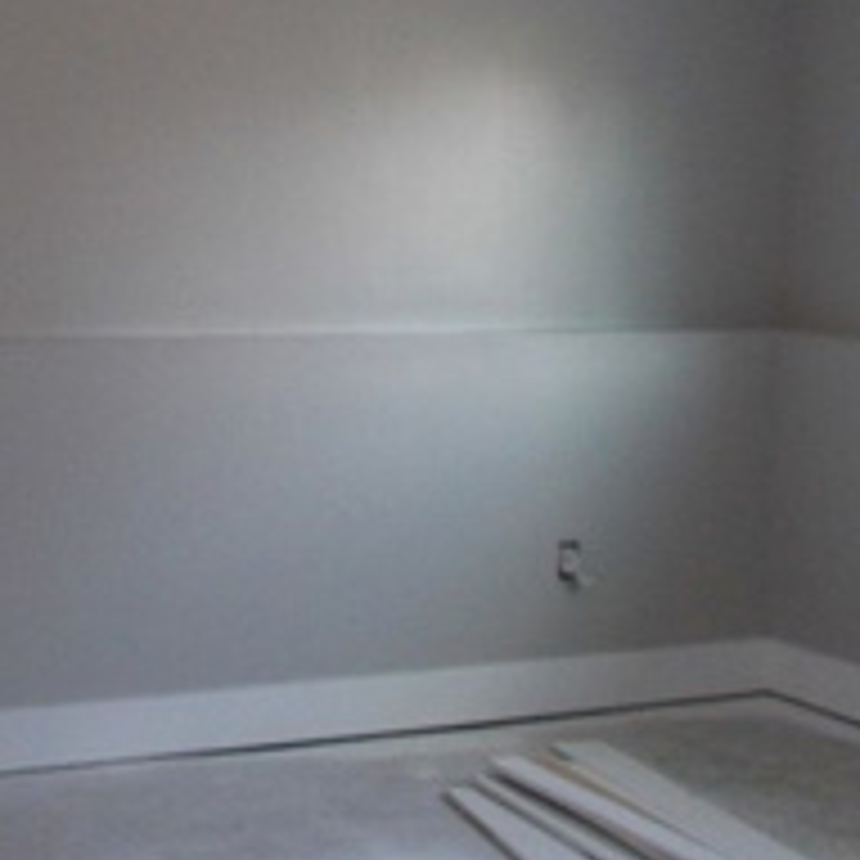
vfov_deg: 21.9
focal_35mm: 77
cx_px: 320
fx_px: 2164
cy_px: 54
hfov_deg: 22.4
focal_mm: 4.6
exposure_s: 1/25
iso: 160
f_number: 3.2
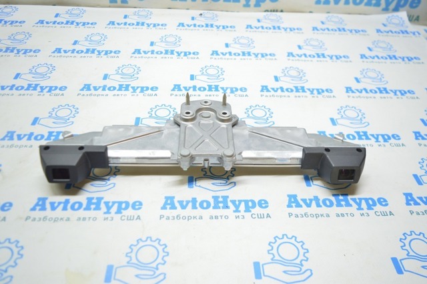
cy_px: 142
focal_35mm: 32
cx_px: 214
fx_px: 373
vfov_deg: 41.6
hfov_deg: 59.6
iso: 400
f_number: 3.8
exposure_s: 1/40
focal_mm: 21
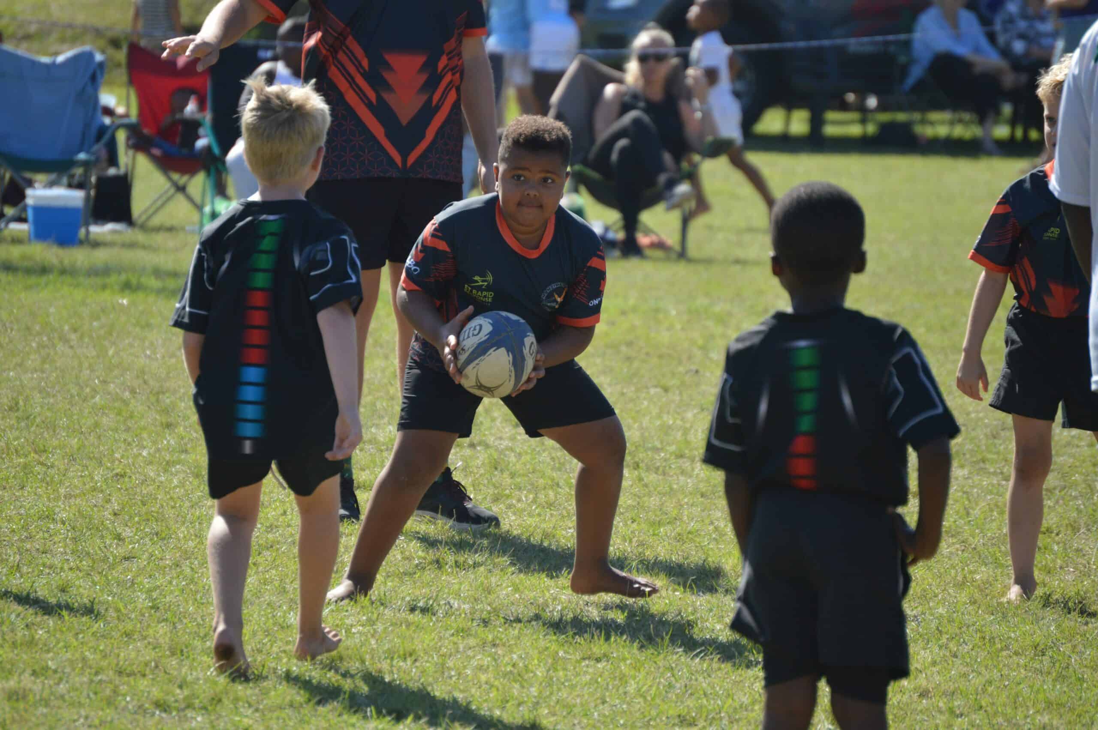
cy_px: 365
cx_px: 549
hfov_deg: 6.9
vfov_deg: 4.6
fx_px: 9142
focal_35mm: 300
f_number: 5.6
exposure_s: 1/1000
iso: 400
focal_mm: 200
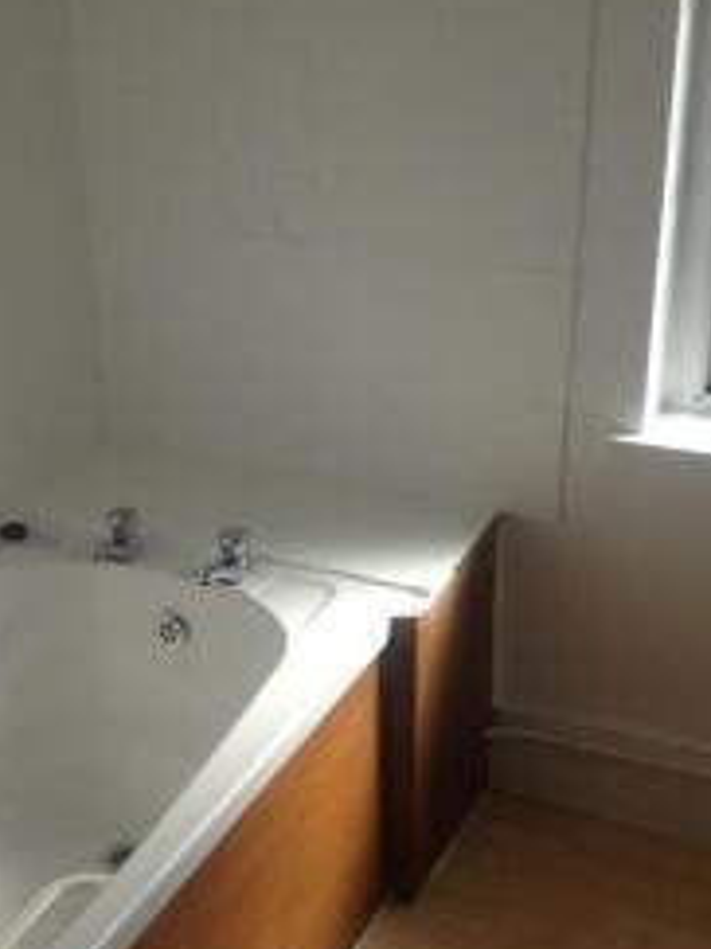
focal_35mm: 63
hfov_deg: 23.3
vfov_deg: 30.7
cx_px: 320
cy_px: 549
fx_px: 1727
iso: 50
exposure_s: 1/836
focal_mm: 4.28
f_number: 2.4
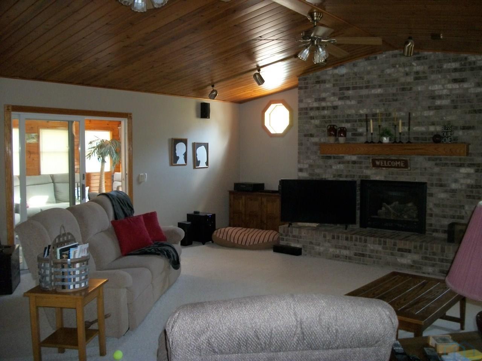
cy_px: 180
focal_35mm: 32
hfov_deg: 56.8
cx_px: 241
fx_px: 446
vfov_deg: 44.2
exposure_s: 1/30
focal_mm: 5.7
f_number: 2.9
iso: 250
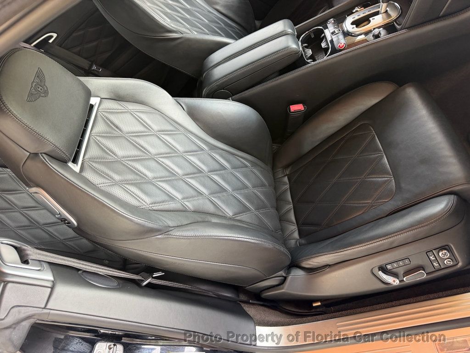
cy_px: 176
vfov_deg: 56.8
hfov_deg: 71.6
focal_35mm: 24
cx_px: 235
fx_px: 326
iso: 200
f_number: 1.78
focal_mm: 6.76
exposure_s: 1/93
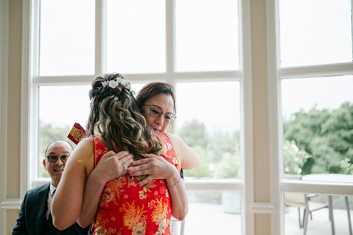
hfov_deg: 54.5
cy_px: 118
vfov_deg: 37.8
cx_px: 176
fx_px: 343
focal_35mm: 35
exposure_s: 1/1600
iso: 100
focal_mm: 35
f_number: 1.4
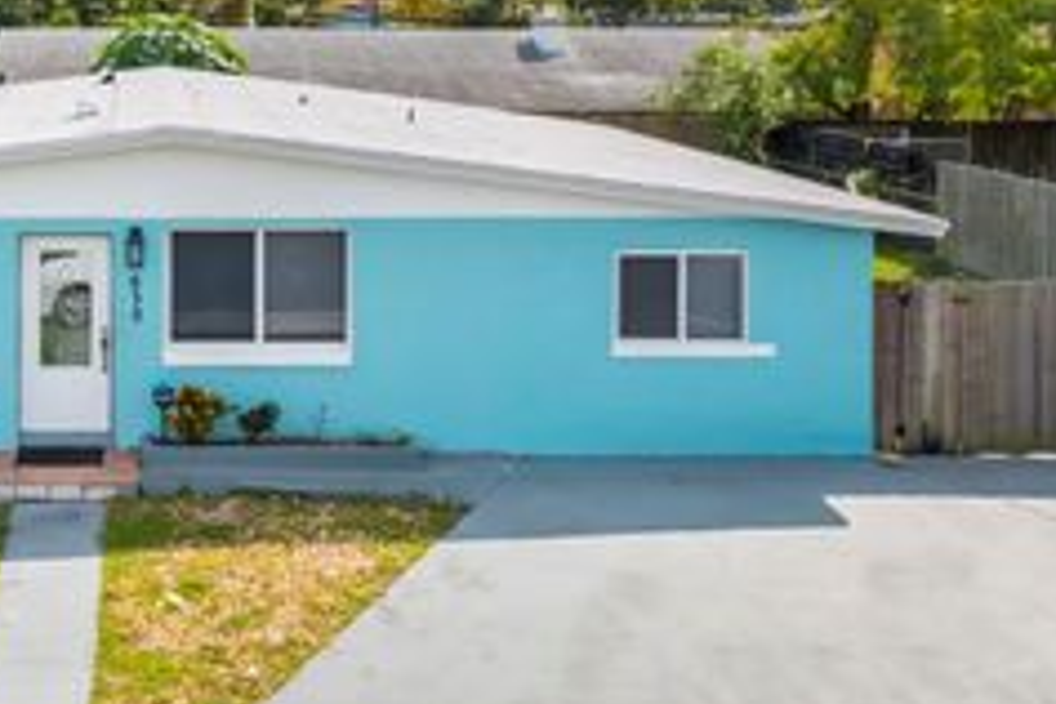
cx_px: 223
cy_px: 158
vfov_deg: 22.7
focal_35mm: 59
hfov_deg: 33.0
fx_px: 1731
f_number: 3.2
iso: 100
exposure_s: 1/120
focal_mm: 10.26
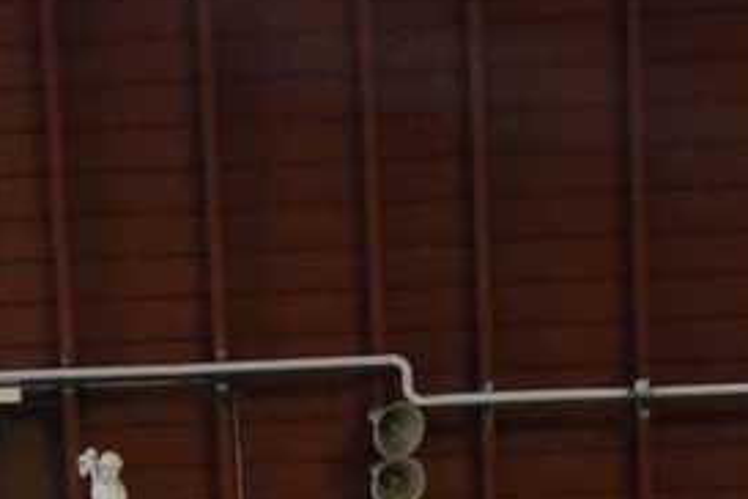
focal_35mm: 158
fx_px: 3283
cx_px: 452
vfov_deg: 8.4
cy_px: 858
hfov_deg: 13.0
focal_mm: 24
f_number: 3.8
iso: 3200
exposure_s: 1/125
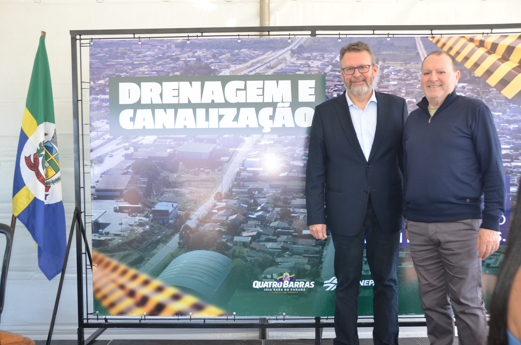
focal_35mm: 33
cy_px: 172
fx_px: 477
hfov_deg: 57.3
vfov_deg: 39.8
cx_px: 260
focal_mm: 22
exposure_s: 1/125
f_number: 3.8
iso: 320
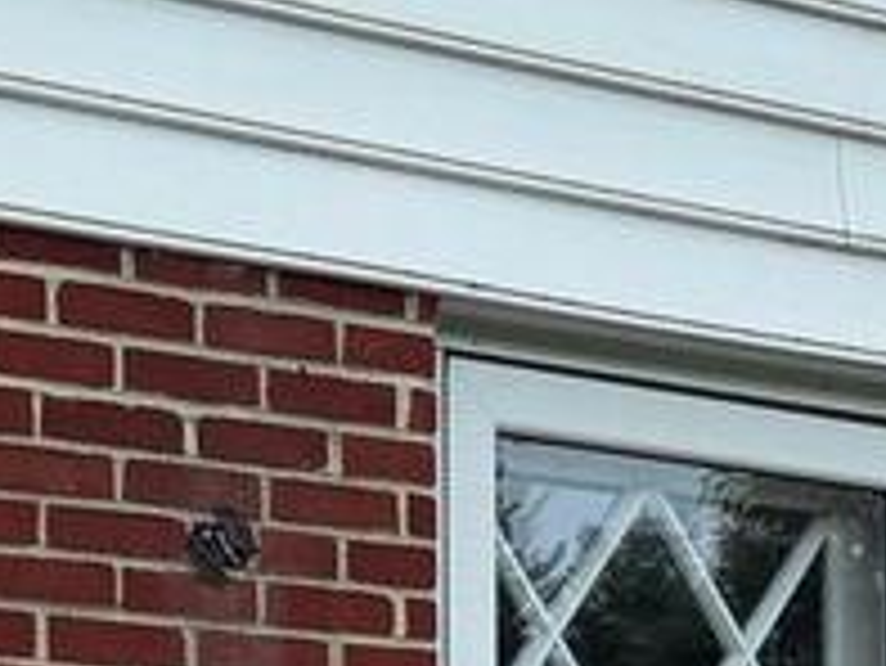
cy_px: 986
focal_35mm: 175
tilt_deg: +3.2
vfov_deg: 8.3
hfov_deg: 11.3
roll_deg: +0.7
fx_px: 4482
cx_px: 621
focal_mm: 6.76
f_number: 1.78
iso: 100
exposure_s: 1/1653
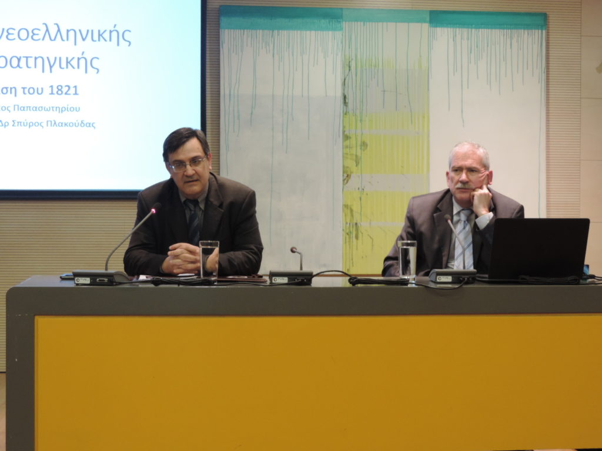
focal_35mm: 70
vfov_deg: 21.0
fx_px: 1217
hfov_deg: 27.8
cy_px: 226
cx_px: 301
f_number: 3.9
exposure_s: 1/20
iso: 400
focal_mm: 12.4
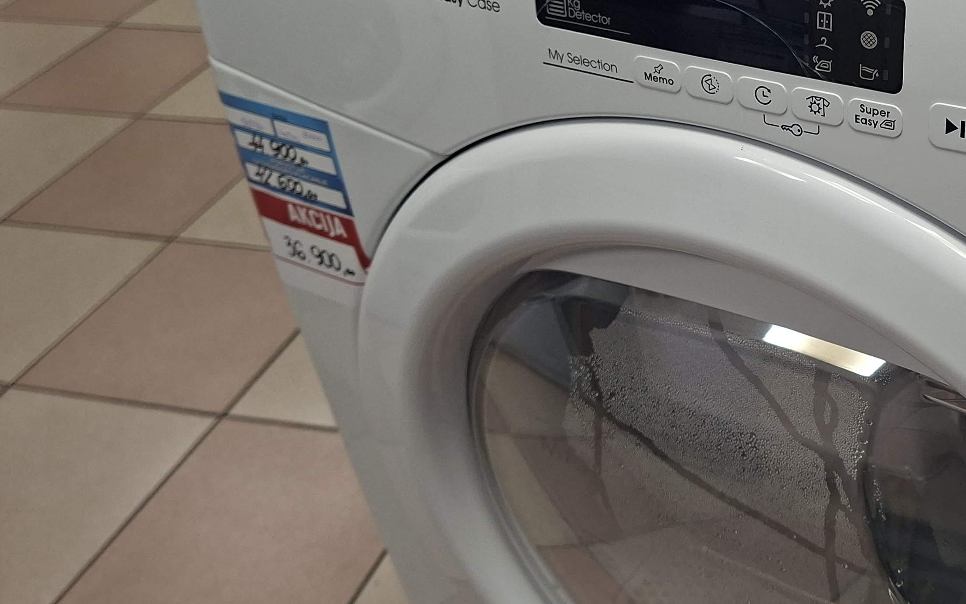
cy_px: 145
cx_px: 869
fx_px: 1158
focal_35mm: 44
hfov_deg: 41.7
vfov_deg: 28.7
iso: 200
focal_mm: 5.54
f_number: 1.8
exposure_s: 1/100
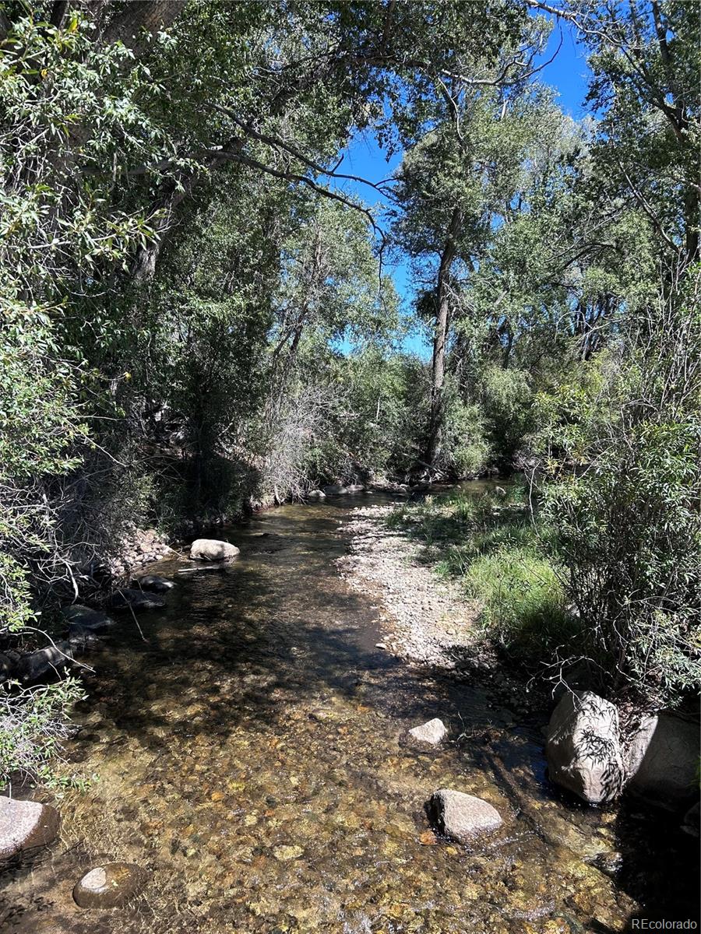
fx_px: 702
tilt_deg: -6.3
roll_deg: -1.4
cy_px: 467
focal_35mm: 26
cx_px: 350
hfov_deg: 53.1
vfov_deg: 67.3
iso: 50
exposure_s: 1/1009
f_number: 1.5
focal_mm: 5.7
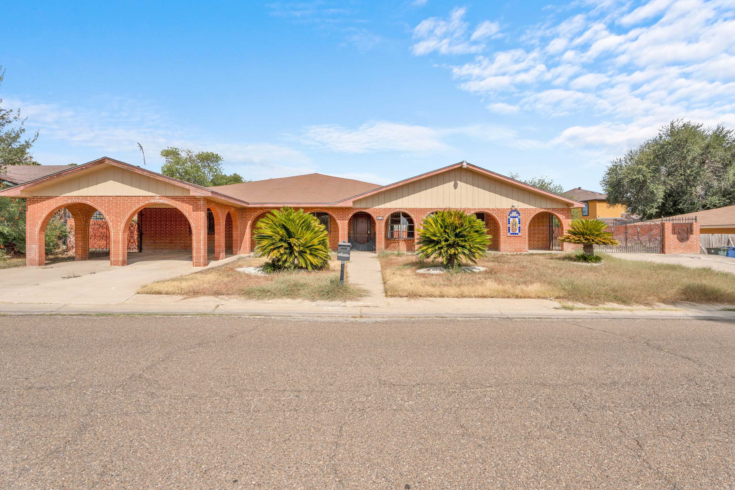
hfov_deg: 93.2
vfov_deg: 70.4
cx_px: 383
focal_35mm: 17
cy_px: 231
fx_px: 347
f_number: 8
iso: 100
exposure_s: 1/640
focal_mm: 16
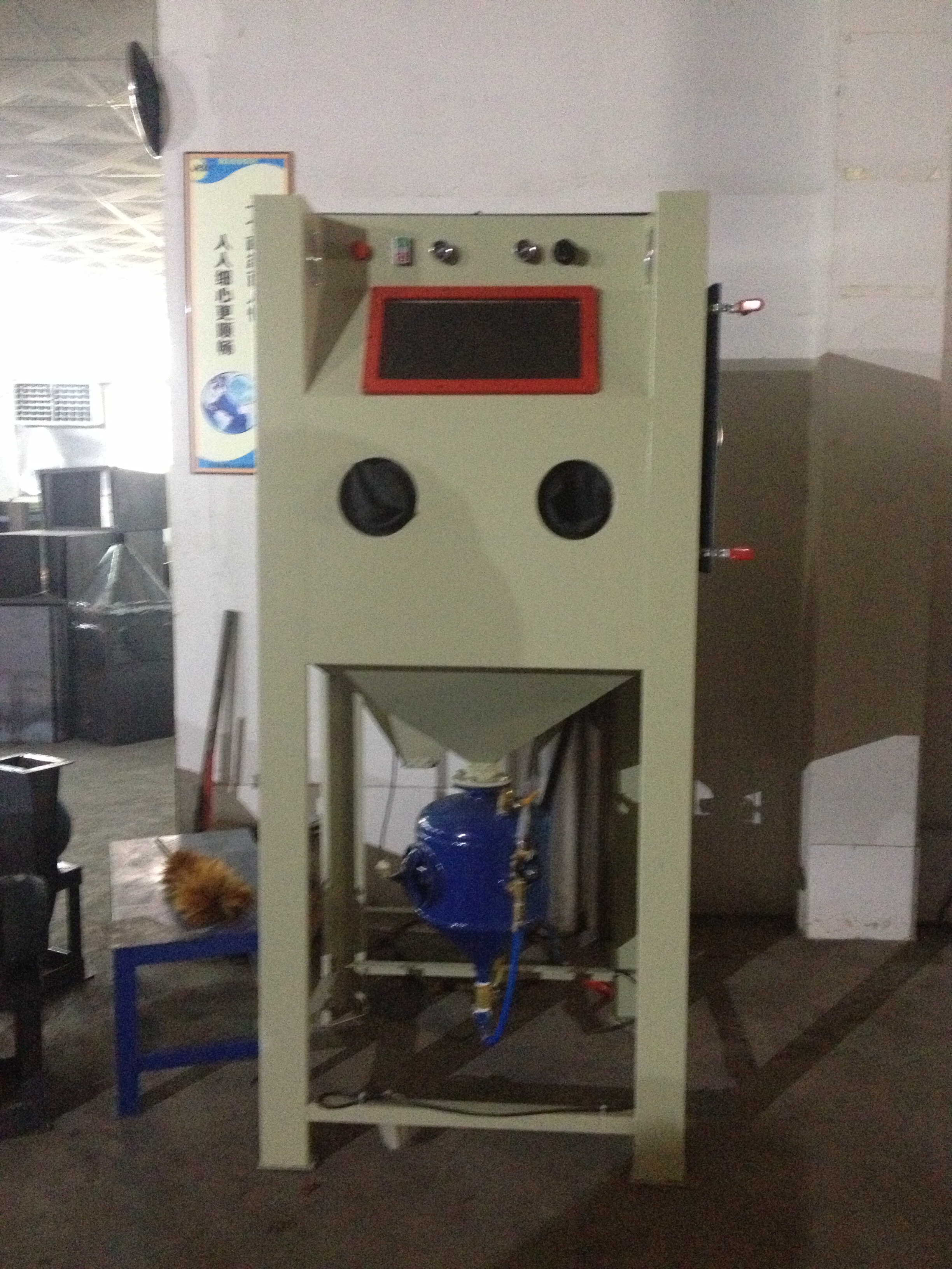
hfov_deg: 40.7
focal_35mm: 35
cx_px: 476
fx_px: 1283
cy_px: 634
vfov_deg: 52.6
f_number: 2.4
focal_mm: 4.28
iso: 800
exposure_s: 1/15
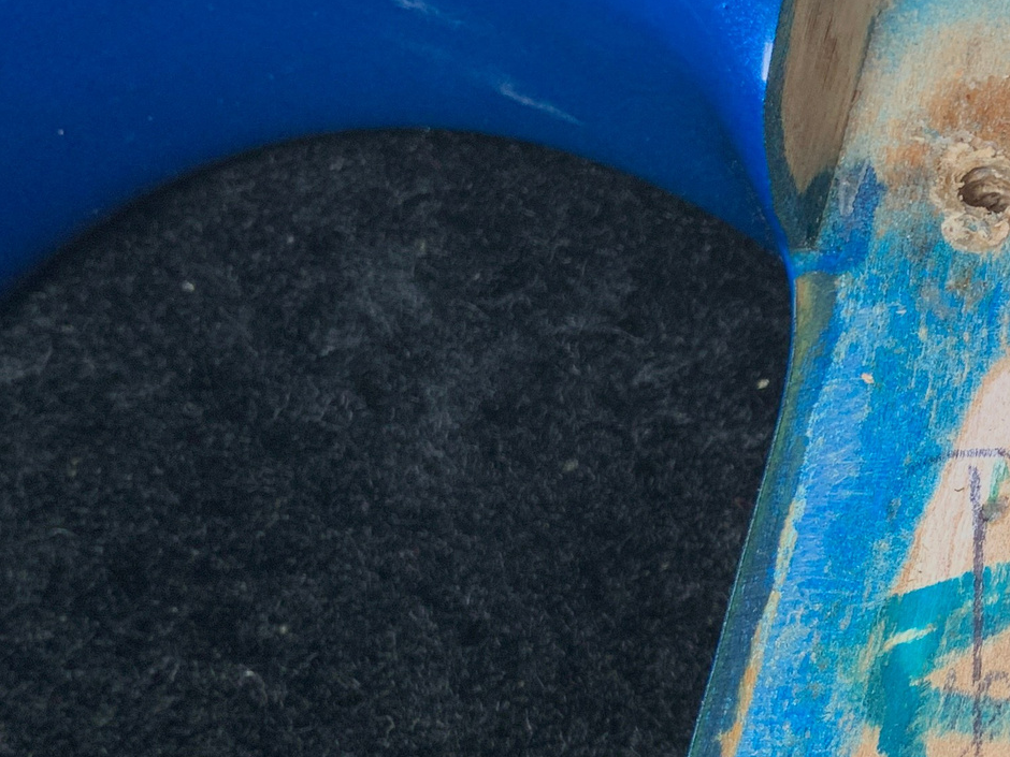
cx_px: 1209
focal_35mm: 79
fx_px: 2305
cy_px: 569
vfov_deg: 18.5
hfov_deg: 22.7
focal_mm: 3
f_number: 1.8
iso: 20
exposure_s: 1/104
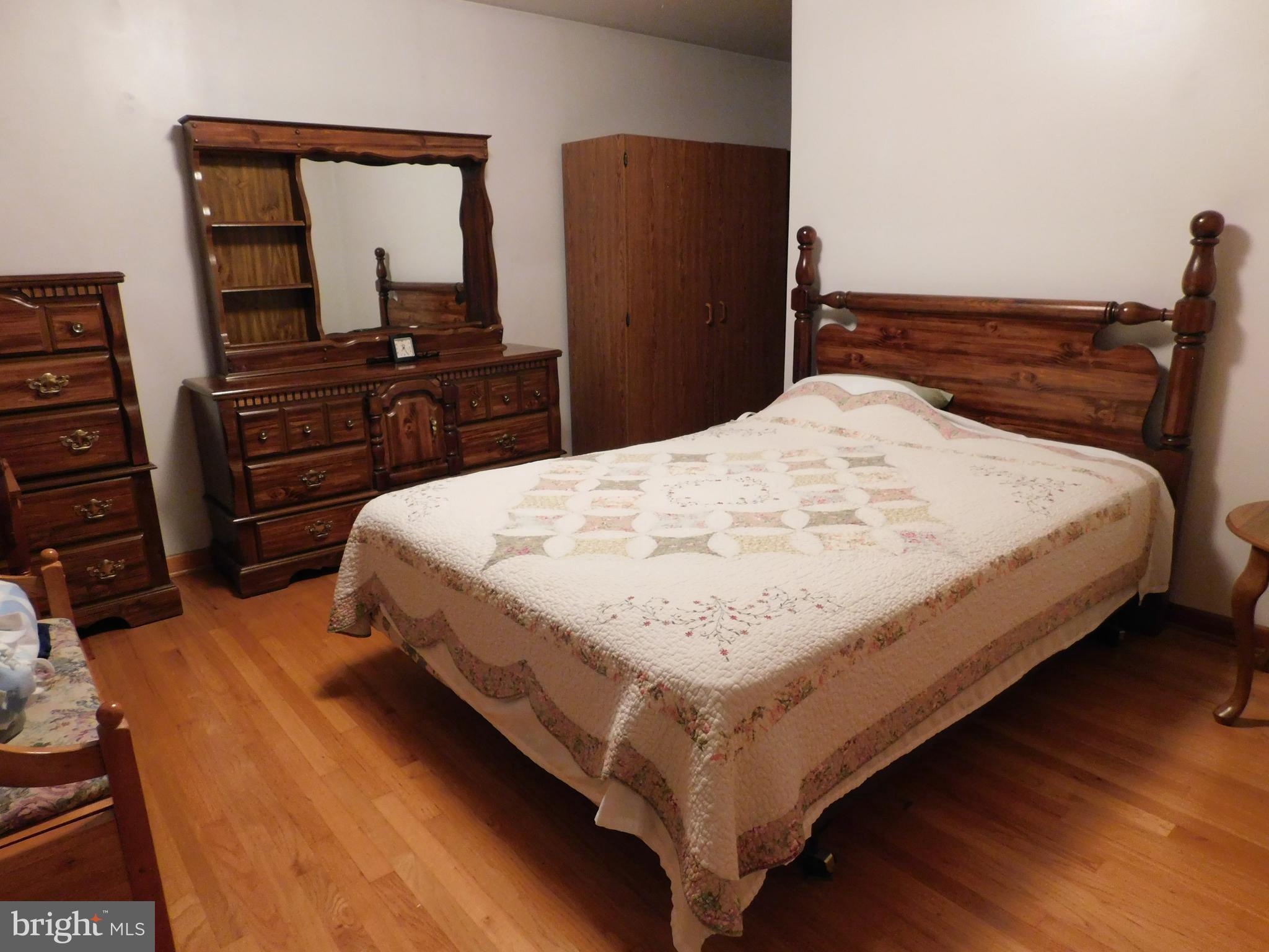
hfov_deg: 73.9
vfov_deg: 58.9
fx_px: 843
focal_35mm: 23
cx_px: 634
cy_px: 476
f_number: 3
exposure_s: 1/10
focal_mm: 4
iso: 400
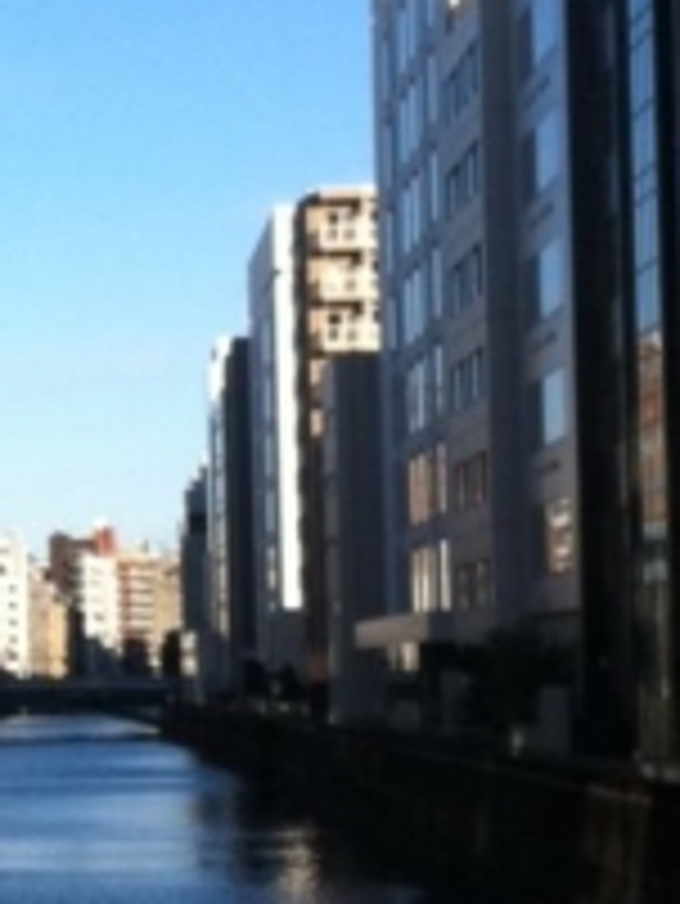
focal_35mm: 139
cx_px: -225
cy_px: 603
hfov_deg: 10.4
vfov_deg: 14.2
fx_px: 3637
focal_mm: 3.85
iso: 80
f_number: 2.8
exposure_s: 1/815
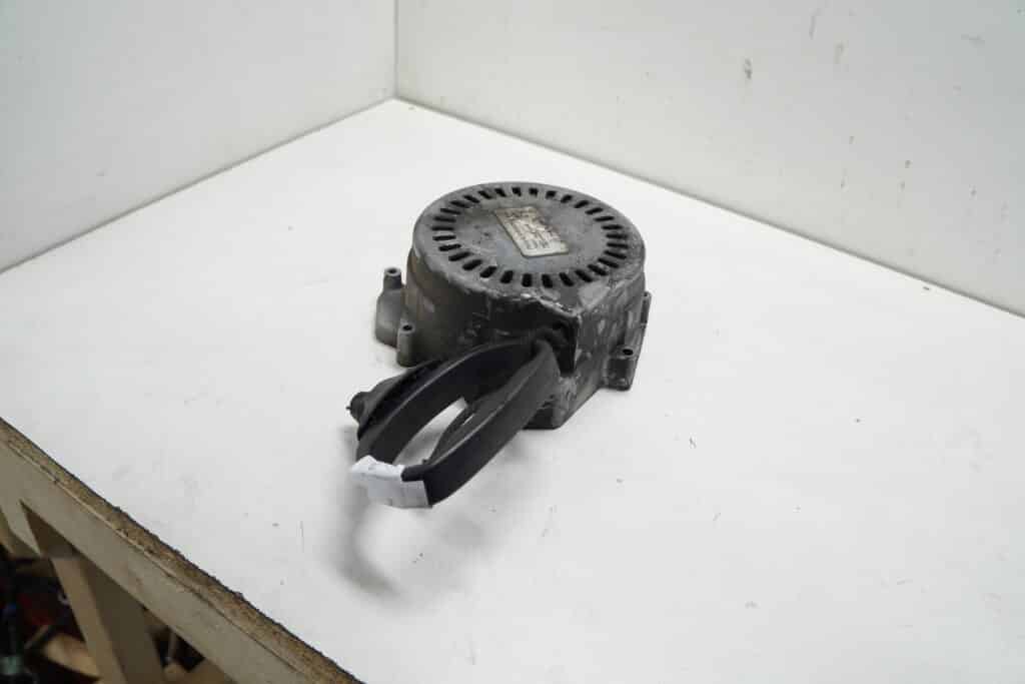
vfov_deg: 47.9
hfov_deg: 67.4
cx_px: 512
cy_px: 342
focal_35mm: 27
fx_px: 769
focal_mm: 18
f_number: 3.5
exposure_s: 1/60
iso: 160
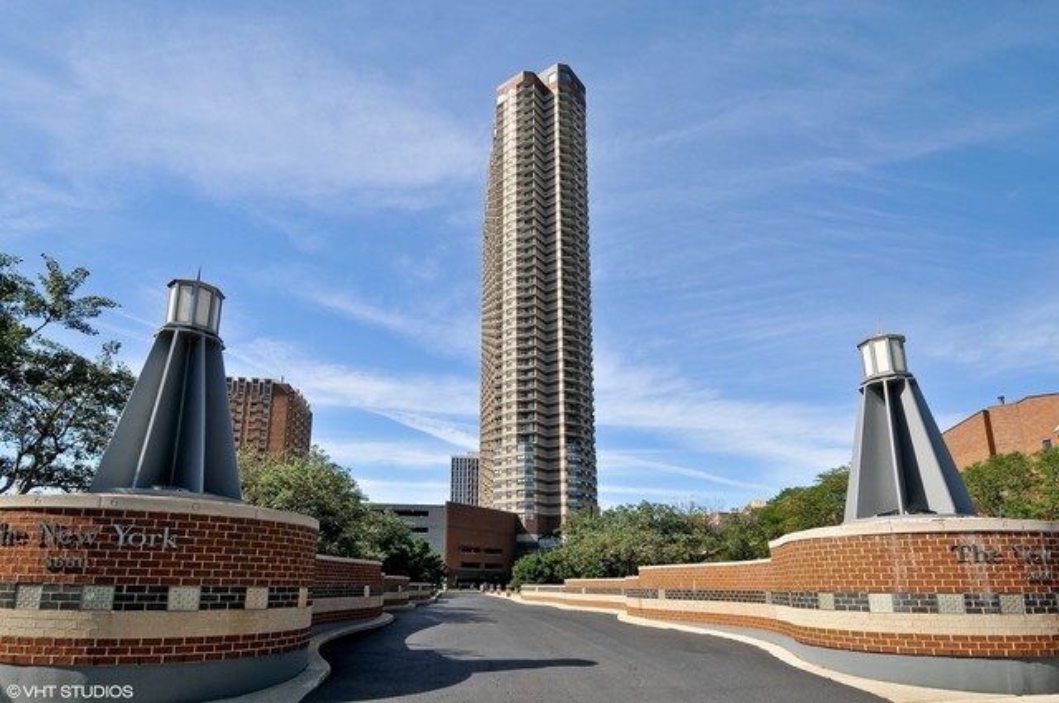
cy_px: 352
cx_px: 530
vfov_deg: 67.2
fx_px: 529
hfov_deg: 90.1
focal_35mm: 18
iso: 200
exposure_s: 1/320
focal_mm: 12
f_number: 8
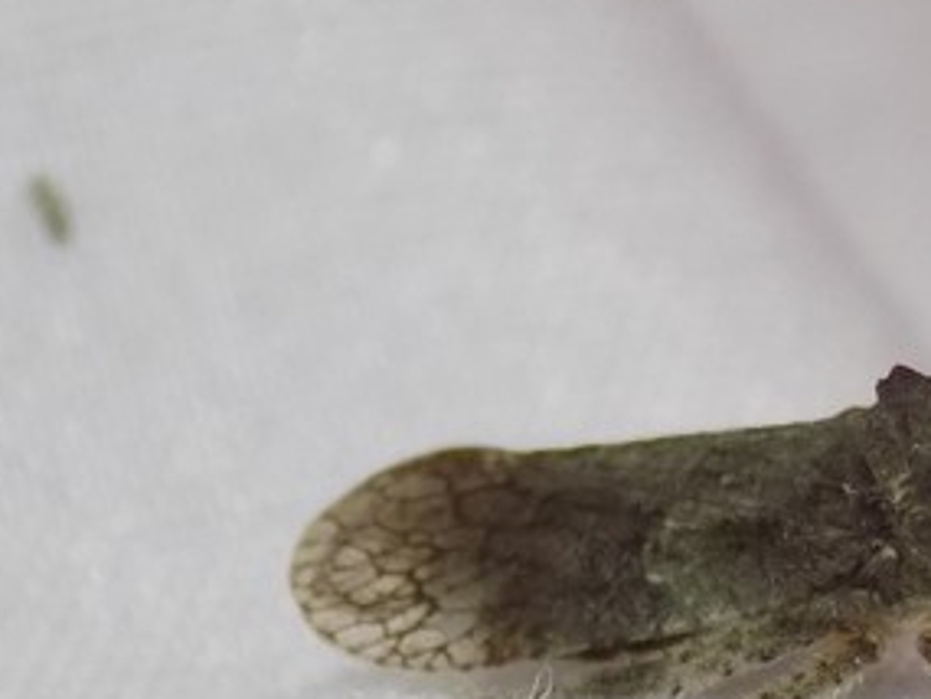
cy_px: 526
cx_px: 848
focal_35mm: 353
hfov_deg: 5.6
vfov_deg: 4.2
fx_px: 9498
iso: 200
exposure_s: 1/30
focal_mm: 20.9
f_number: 4.8
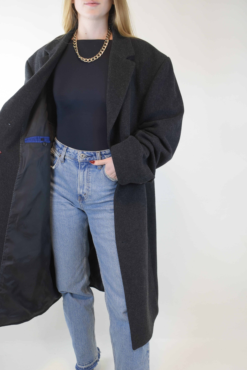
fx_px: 422
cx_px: 95
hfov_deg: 32.5
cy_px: 219
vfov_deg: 47.2
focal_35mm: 41
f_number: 4
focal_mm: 22
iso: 400
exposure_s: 1/60
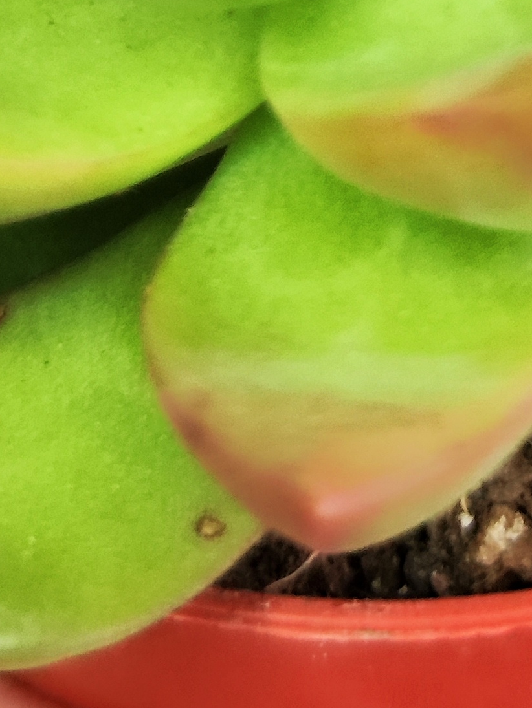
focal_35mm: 86
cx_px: 294
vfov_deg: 19.1
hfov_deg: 17.2
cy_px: -433
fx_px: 1761
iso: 1400
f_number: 1.69
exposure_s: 1/88.9
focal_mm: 7.01
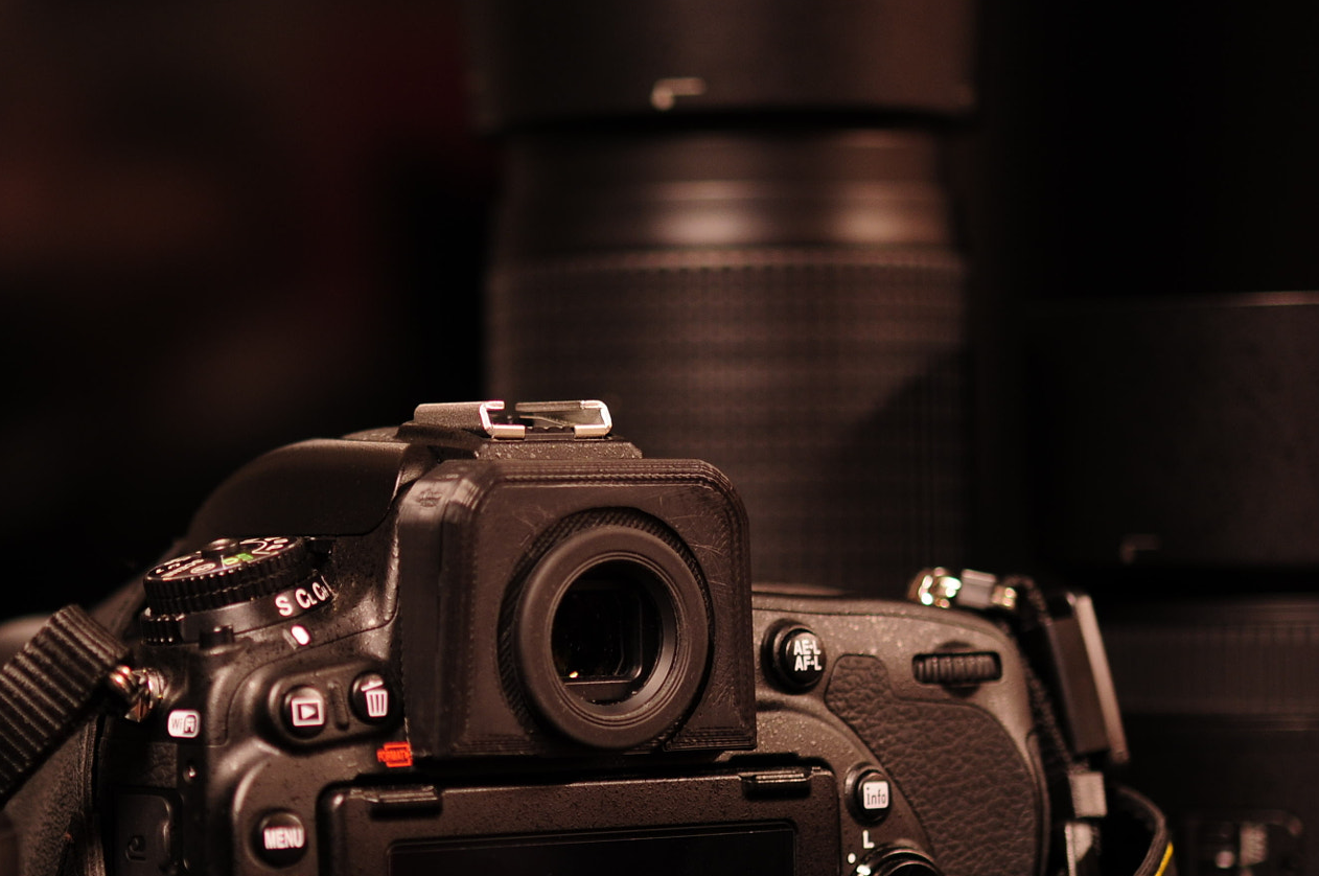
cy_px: 632
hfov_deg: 14.0
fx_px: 5342
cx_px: 295
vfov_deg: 9.4
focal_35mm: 146
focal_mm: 60
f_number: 2.8
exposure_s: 1/4
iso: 200
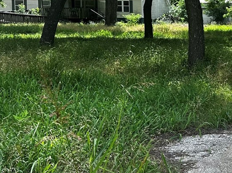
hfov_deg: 21.3
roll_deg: -1.6
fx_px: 563
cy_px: 70
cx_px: 294
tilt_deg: -7.1
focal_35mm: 84
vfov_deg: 17.5
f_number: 1.78
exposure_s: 1/1040
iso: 80
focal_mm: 6.86
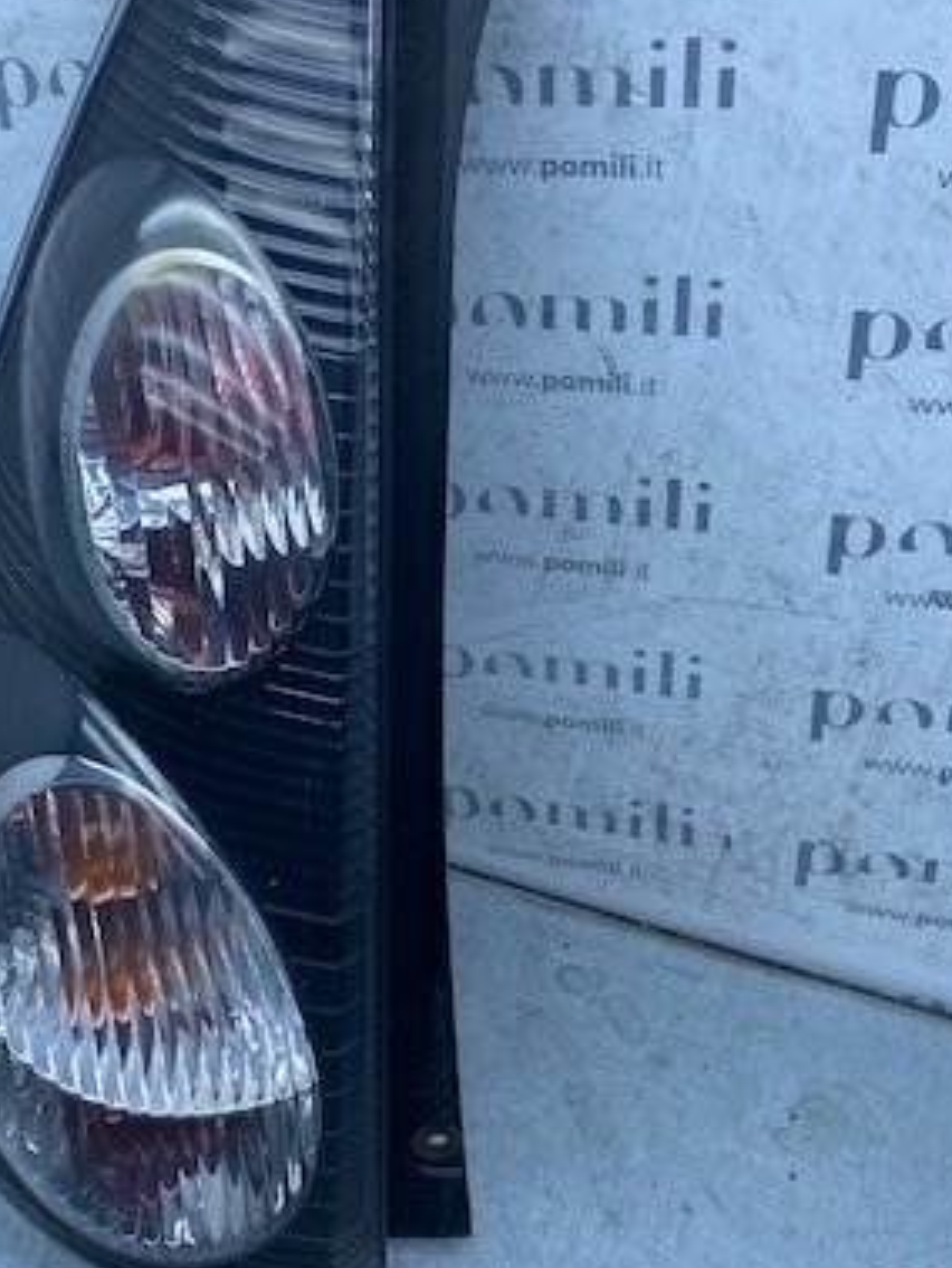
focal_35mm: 44
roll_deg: -5.7
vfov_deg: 42.9
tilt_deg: -38.6
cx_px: 302
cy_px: 590
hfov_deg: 32.6
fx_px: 1612
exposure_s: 1/858
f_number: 1.8
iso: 32
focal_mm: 4.25
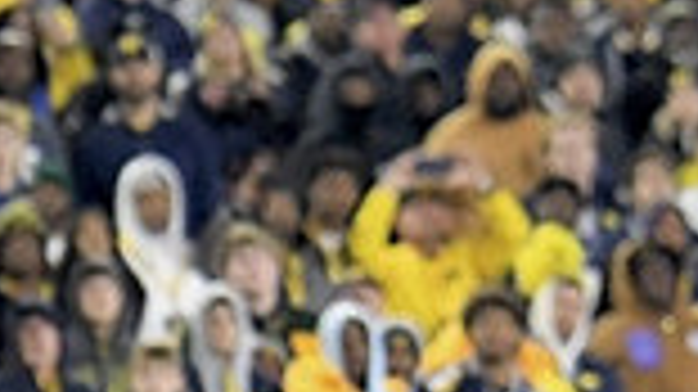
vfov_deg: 1.0
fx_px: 22883
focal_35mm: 1237
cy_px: 820
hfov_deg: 1.7
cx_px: 693
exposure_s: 1/800
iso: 6400
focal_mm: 210
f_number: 5.3
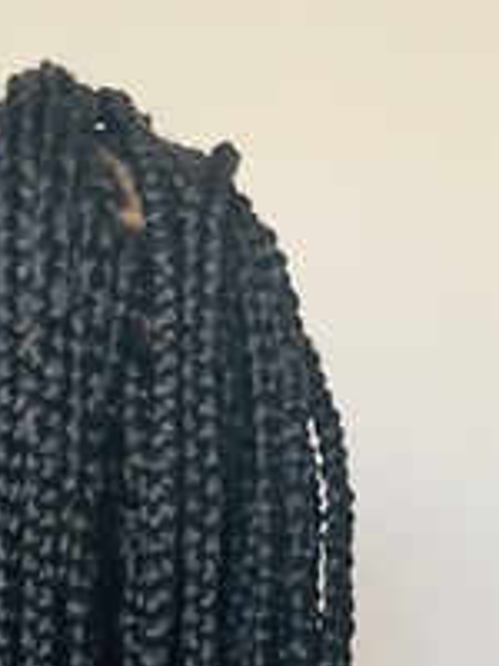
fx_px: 1499
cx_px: -143
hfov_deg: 17.7
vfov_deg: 21.4
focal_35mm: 78
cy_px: 972
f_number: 1.8
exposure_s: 1/60
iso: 160
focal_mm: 4.25
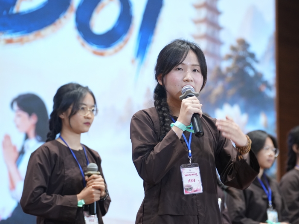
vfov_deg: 12.9
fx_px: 993
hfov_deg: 17.1
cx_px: 187
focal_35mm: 115
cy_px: 124
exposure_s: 1/160
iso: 2500
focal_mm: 86
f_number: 2.8
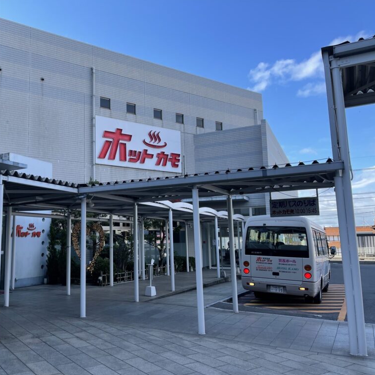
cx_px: 127
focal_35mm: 31
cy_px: 188
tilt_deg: +7.3
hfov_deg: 51.6
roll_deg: +0.7
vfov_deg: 52.5
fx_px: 380
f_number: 1.6
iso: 32
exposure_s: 1/881
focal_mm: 5.1
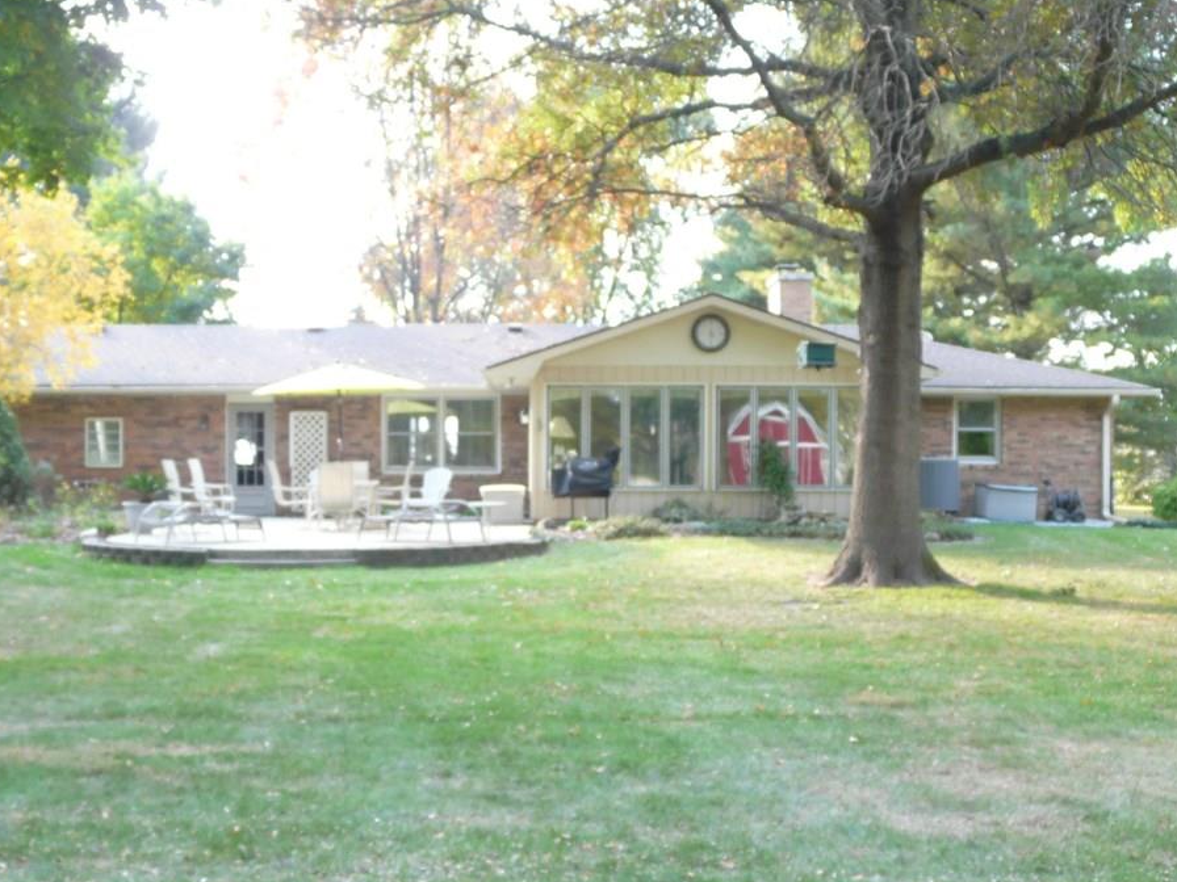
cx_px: 533
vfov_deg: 30.3
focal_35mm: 48
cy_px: 474
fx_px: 1632
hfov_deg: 39.6
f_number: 2.8
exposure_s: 1/40
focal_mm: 5.4
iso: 100
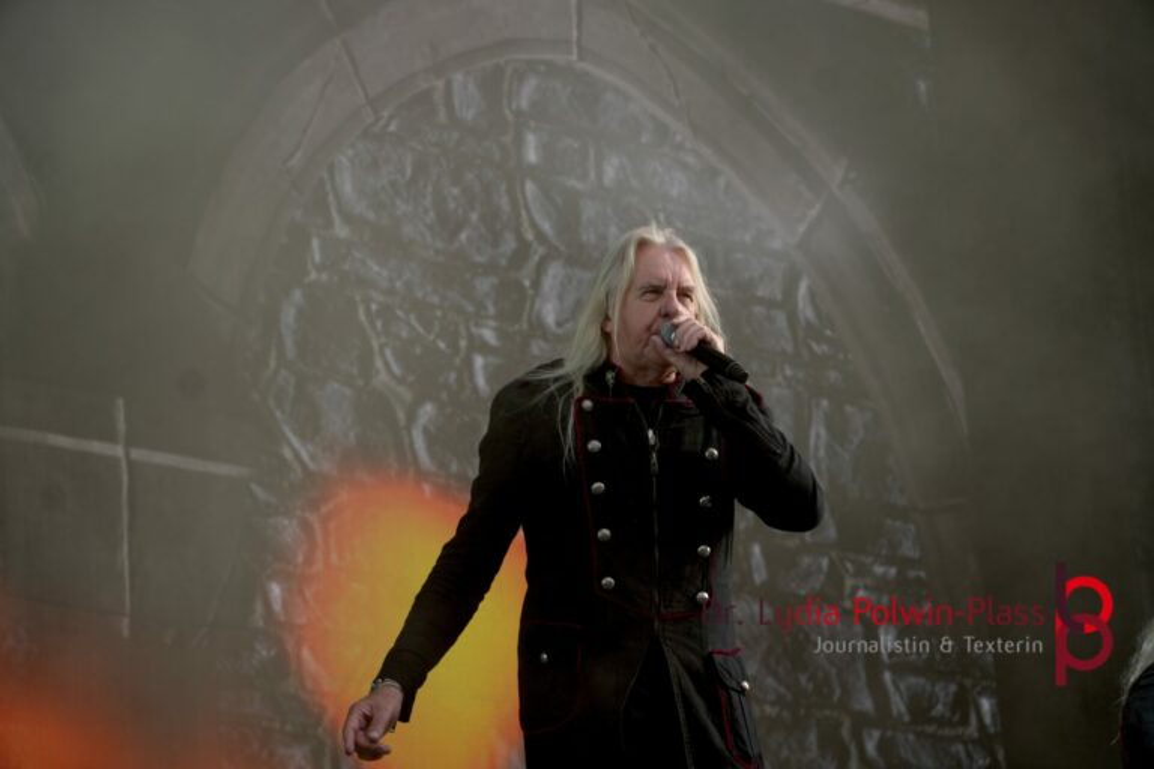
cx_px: 577
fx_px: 4423
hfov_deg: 14.9
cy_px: 384
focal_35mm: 138
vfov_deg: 9.9
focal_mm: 92
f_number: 5.6
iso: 100
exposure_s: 1/250
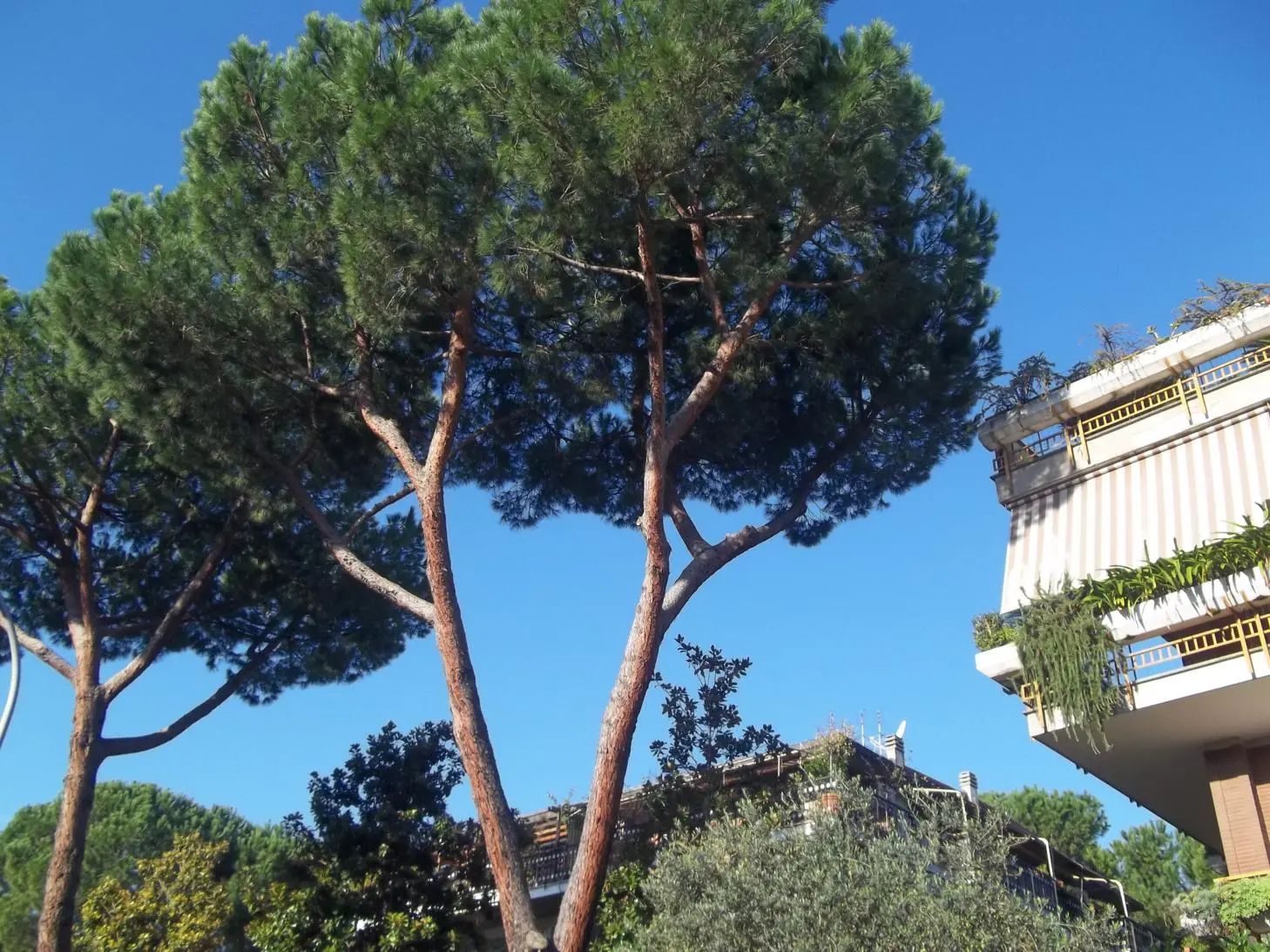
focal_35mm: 32
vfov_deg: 44.1
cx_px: 635
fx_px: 1174
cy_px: 476
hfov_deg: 56.8
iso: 64
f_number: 8.8
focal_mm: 5.7
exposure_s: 1/60
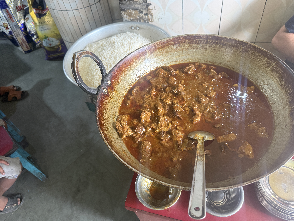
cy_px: 110
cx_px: 147
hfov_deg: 71.6
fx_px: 204
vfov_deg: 56.8
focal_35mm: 24
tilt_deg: -48.7
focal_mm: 6.76
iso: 320
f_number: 1.78
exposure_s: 1/50
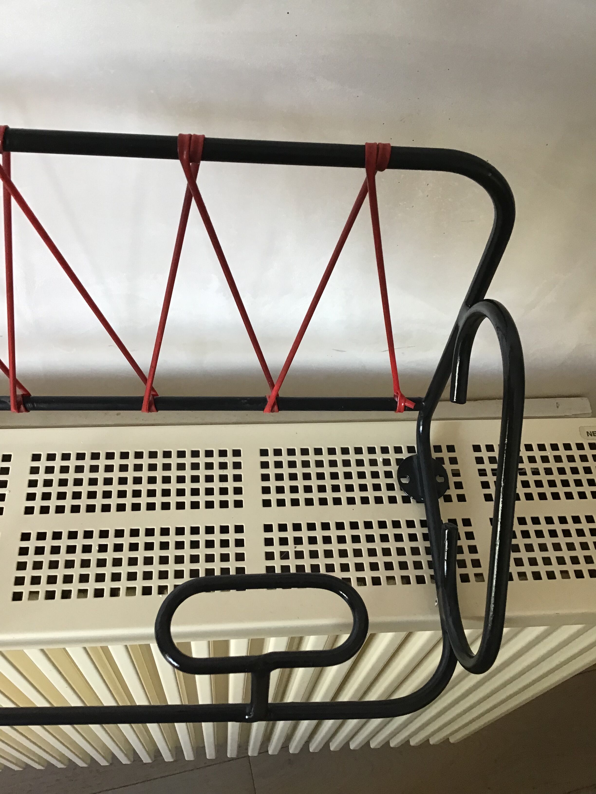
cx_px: 298
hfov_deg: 45.4
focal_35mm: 31
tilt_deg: -56.1
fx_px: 712
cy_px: 397
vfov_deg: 58.4
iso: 100
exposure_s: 1/33
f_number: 2.4
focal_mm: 3.3
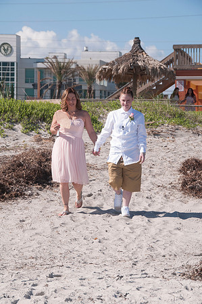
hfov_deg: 10.1
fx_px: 1139
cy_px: 152
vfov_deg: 15.2
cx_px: 101
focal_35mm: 135
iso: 100
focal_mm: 90
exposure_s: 1/250
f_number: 11
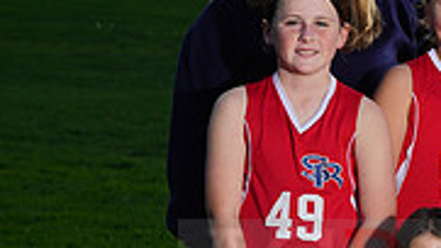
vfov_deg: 3.6
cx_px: 587
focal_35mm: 335
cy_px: 252
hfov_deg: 6.4
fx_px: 3919
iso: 200
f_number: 10
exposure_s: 1/250
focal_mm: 100
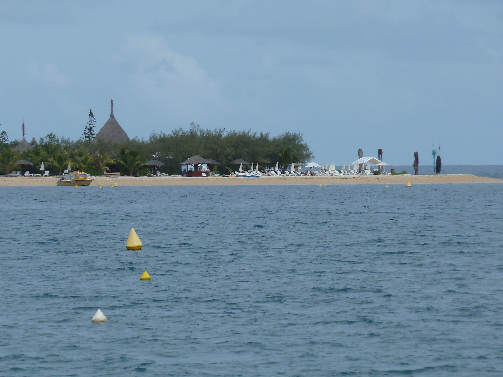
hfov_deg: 5.0
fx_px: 5798
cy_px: 188
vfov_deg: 3.7
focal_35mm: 399
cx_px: 252
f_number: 5.6
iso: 80
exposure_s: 1/500
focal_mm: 49.2
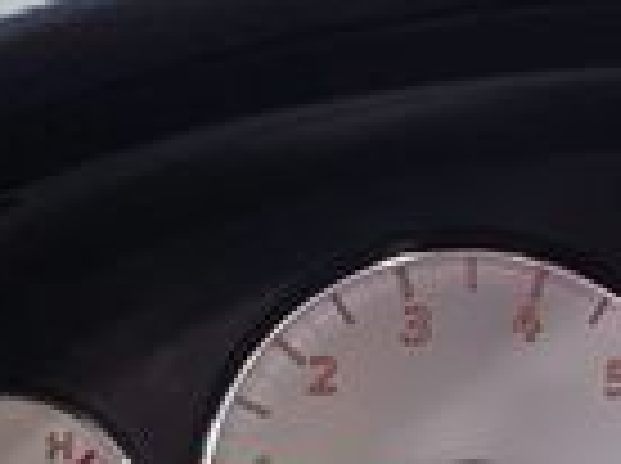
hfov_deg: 17.5
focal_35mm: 107
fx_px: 1916
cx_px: 765
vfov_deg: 13.7
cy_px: 428
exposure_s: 1/120
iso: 400
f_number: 1.7
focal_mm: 6.3
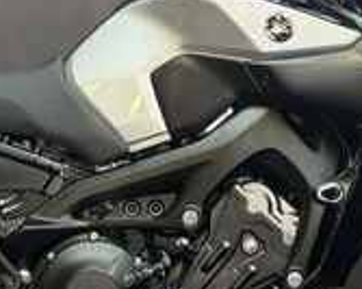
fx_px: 1925
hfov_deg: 10.7
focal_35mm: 180
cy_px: 165
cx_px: 130
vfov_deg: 8.6
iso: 100
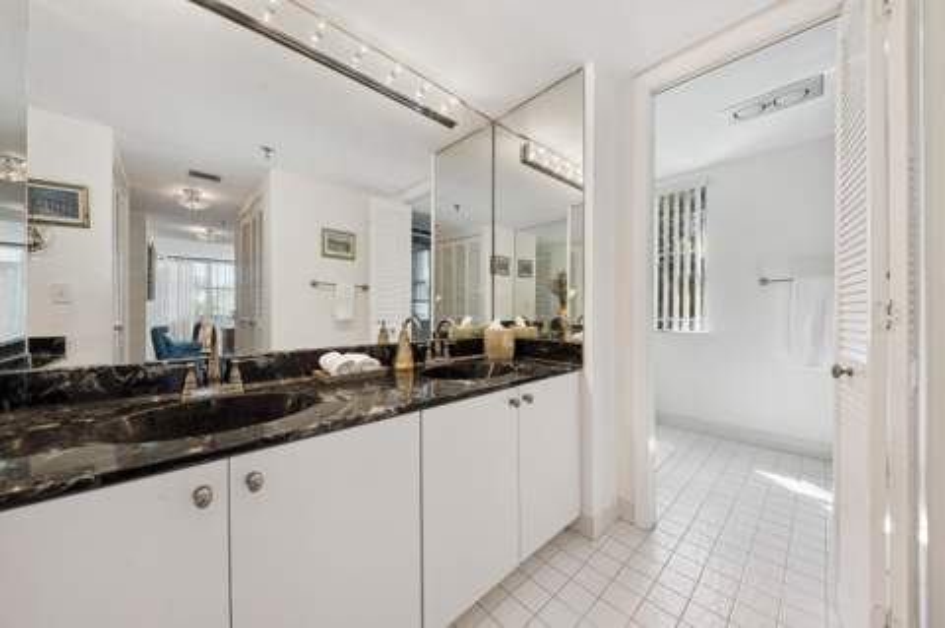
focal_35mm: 12
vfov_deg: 89.9
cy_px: 314
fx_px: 315
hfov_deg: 112.7
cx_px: 472
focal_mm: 12
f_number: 8
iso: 100
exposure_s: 1/8
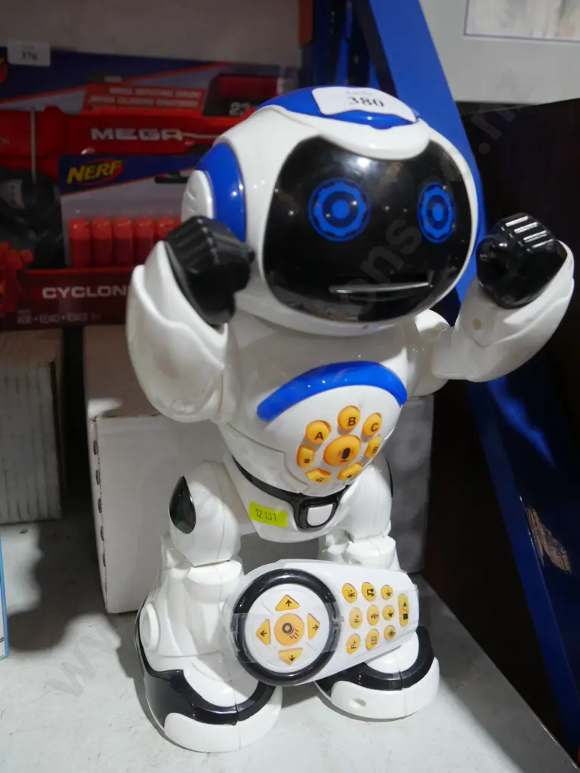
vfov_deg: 56.8
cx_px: 290
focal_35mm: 32
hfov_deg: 44.2
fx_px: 715
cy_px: 386
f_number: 4
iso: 400
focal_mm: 16
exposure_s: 1/60
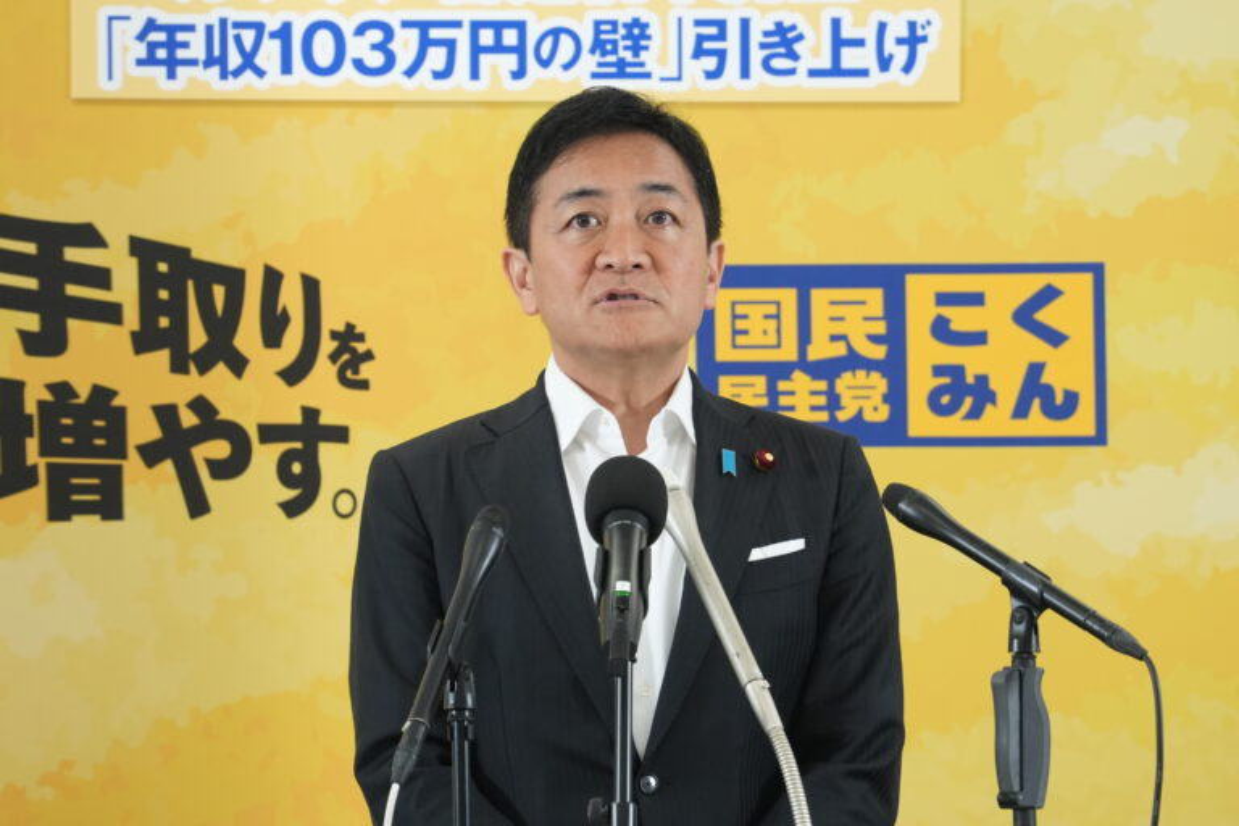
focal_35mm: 300
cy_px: 413
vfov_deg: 4.6
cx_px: 620
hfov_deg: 6.9
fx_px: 10324
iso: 1600
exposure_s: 1/125
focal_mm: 200
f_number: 5.6
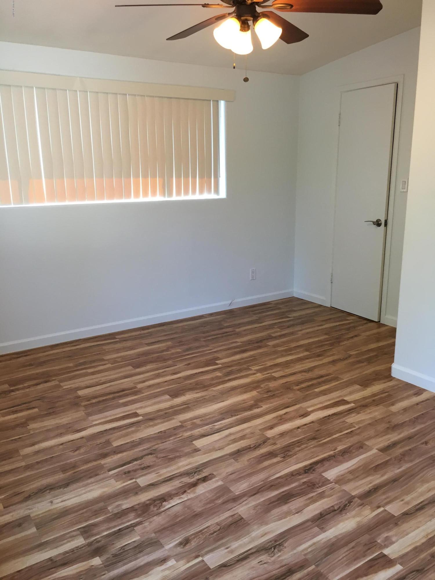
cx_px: 218
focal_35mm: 29
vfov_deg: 61.7
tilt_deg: -13.2
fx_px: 486
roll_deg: -0.1
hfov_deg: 48.2
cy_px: 290
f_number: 2.2
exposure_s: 1/30
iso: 50
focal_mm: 4.15
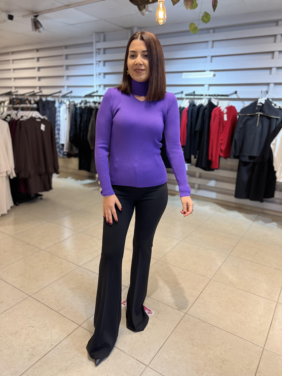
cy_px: 188
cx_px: 141
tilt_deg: -15.5
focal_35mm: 26
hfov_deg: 53.1
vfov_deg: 67.3
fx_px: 282
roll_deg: -2.2
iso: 125
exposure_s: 1/100
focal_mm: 5.7
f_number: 1.5
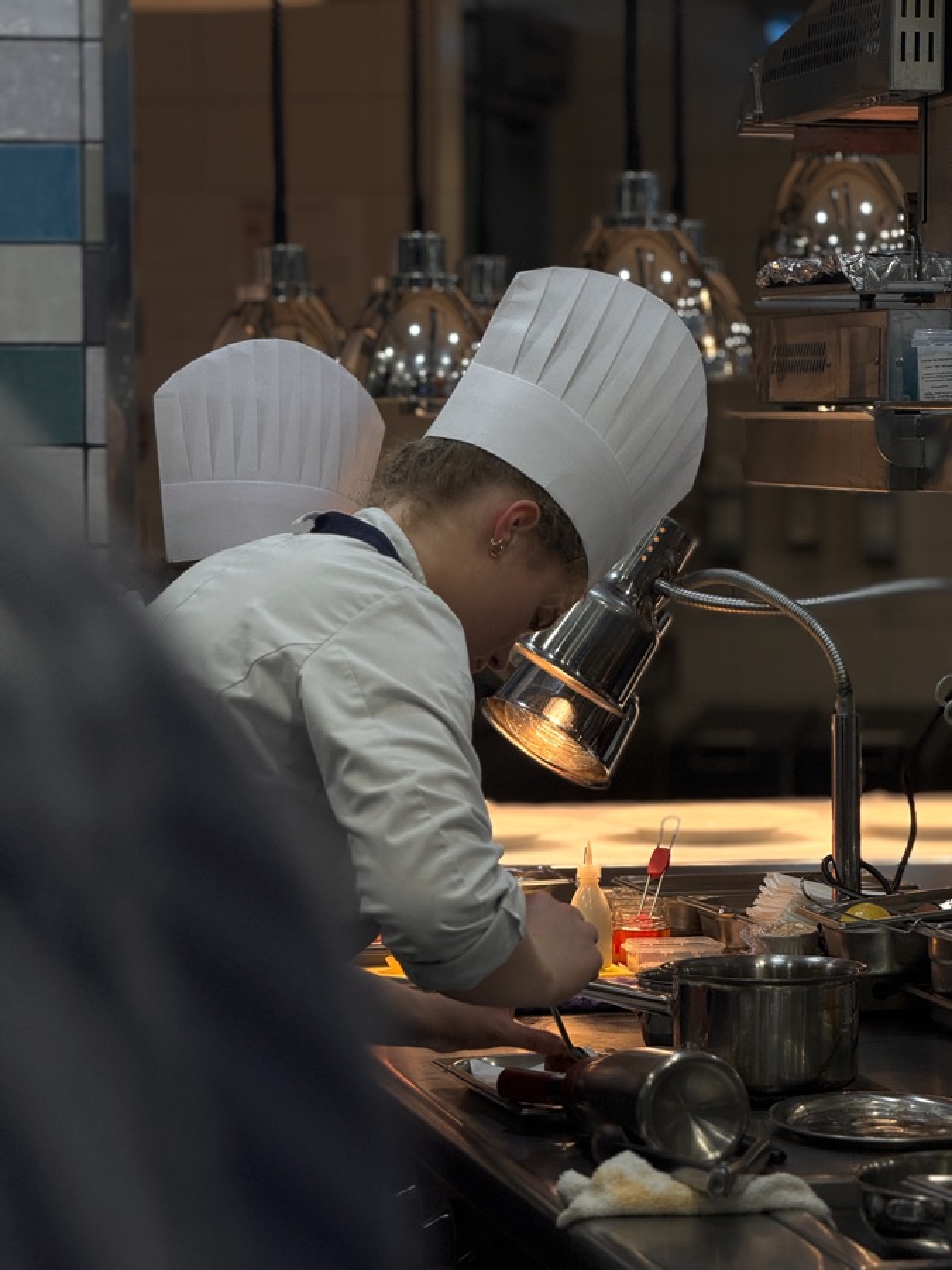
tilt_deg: -2.9
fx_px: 4400
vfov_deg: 16.4
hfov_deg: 12.3
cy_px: 635
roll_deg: +0.0
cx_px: 476
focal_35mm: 120
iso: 50
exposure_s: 1/226
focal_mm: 15.66
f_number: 2.8
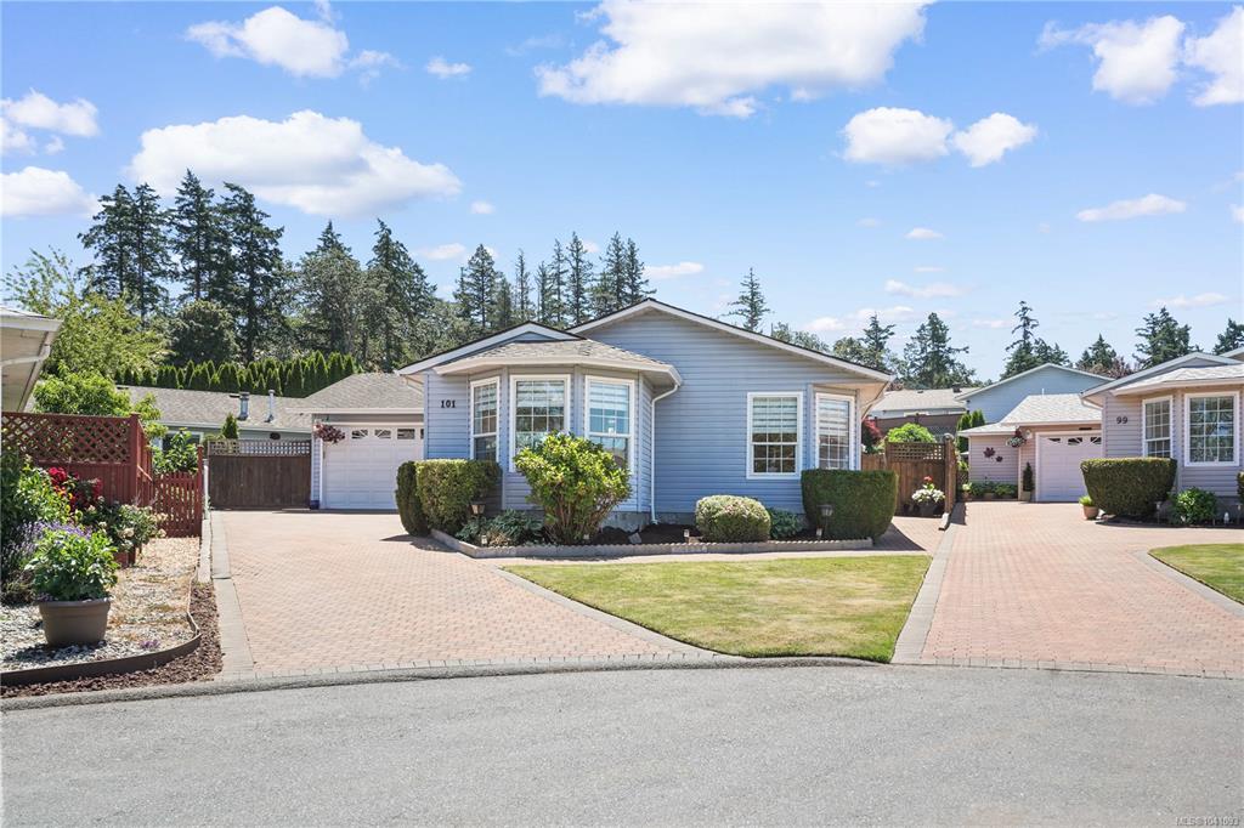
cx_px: 622
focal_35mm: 31
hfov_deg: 60.3
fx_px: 1071
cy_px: 414
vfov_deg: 42.3
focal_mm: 31
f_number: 9
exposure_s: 1/50
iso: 125
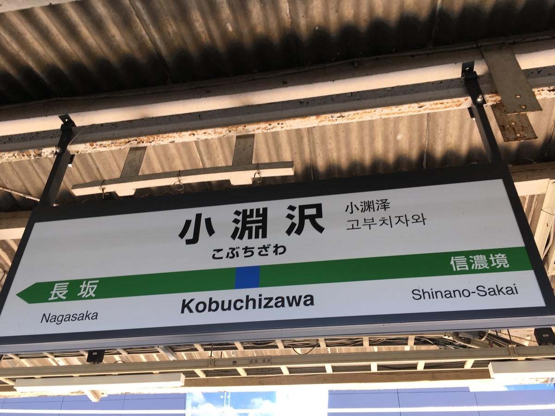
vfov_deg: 48.2
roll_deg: -4.7
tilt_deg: +34.9
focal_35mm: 29
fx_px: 465
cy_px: 208
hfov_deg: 61.7
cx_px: 278
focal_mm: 4.15
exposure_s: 1/60
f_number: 2.2
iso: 25
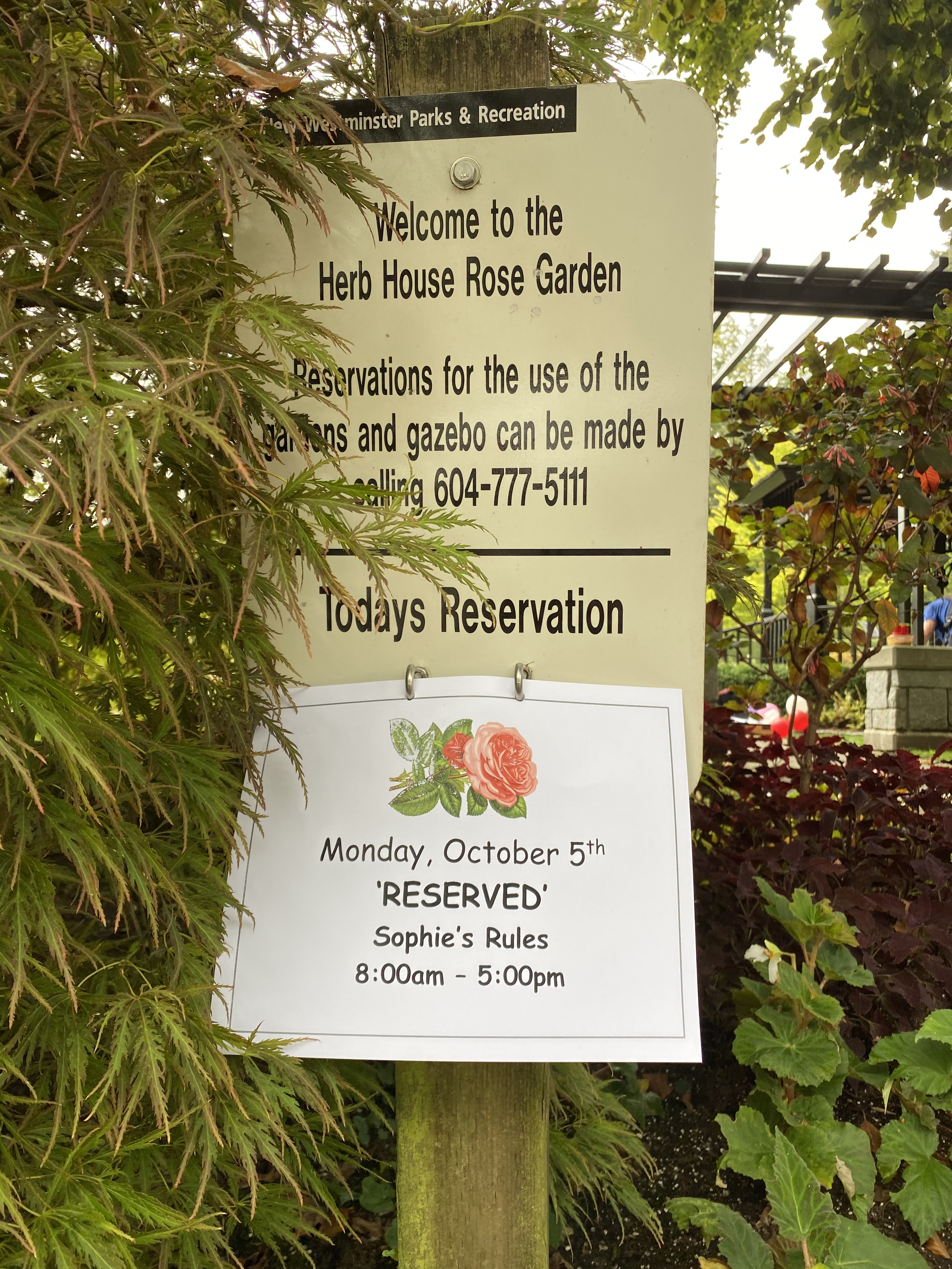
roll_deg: -1.6
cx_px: 476
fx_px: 953
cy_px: 634
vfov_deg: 67.3
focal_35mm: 26
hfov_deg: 53.1
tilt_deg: +5.2
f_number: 1.8
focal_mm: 4.25
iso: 32
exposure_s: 1/122
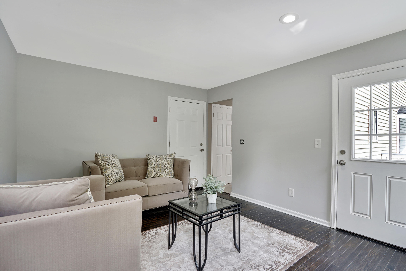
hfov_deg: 93.2
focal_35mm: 17
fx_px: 192
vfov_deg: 70.4
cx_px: 213
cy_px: 140
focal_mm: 16
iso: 200
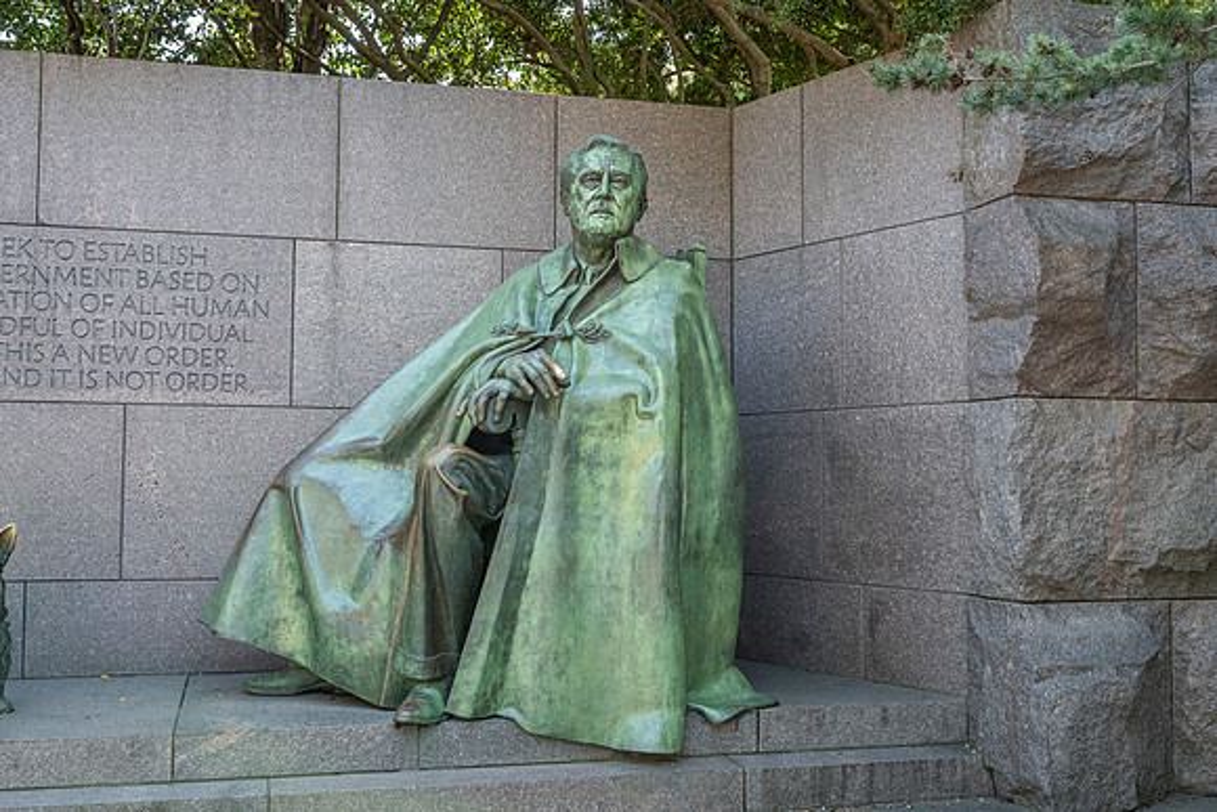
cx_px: 608
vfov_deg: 33.4
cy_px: 406
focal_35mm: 40
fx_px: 1352
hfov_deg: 48.4
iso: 3600
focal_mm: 40
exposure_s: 1/200
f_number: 10
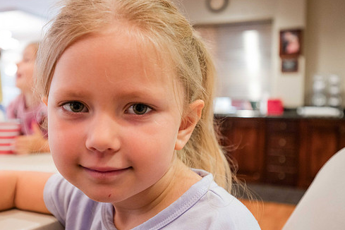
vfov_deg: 35.1
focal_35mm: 38
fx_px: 364
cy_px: 115
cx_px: 151
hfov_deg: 50.6
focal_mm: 30
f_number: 4
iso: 3200
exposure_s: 1/80
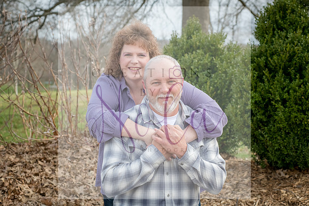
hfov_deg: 25.4
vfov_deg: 17.1
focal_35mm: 80
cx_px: 154
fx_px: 687
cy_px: 103
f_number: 8
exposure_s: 1/500
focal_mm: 80
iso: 400
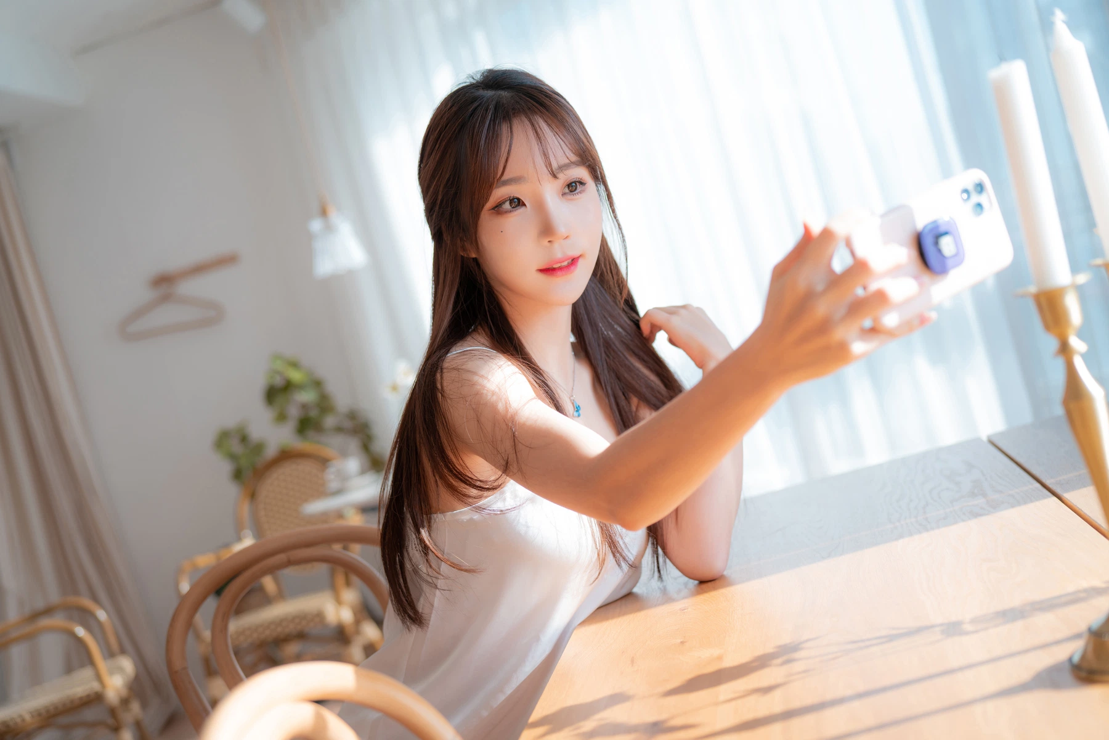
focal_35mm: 45
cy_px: 370
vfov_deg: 29.9
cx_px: 554
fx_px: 1386
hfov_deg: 43.6
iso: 100
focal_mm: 45
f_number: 2.5
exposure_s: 1/250
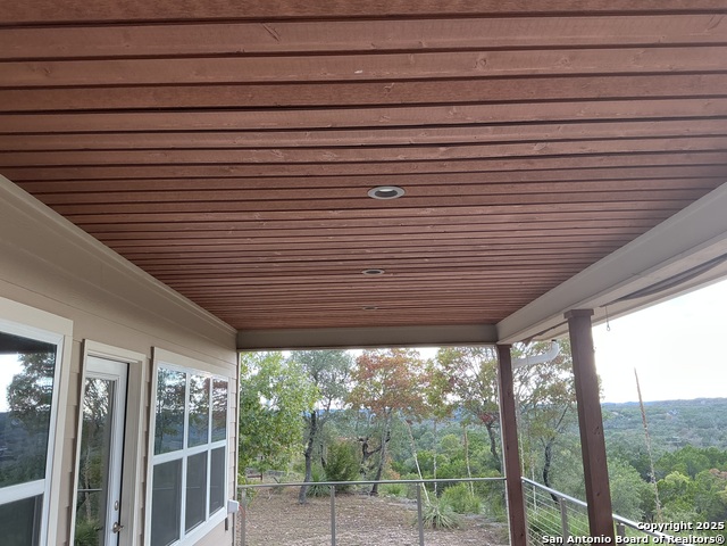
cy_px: 273
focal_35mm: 29
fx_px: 609
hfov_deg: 61.7
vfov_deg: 48.2
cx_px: 364
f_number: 1.8
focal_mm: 3
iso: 20
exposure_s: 1/120
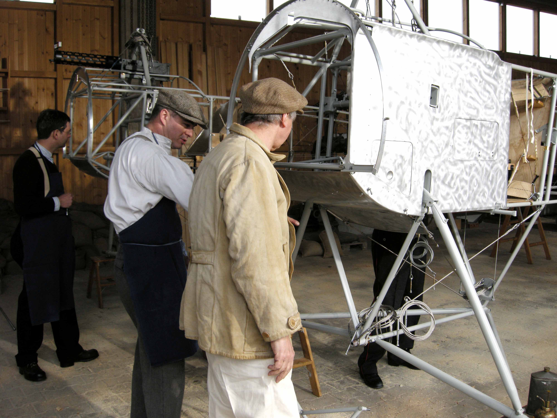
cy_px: 209
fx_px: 563
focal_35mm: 35
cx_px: 278
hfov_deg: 52.6
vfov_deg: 40.7
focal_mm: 7.5
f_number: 4.3
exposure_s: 1/130
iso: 64
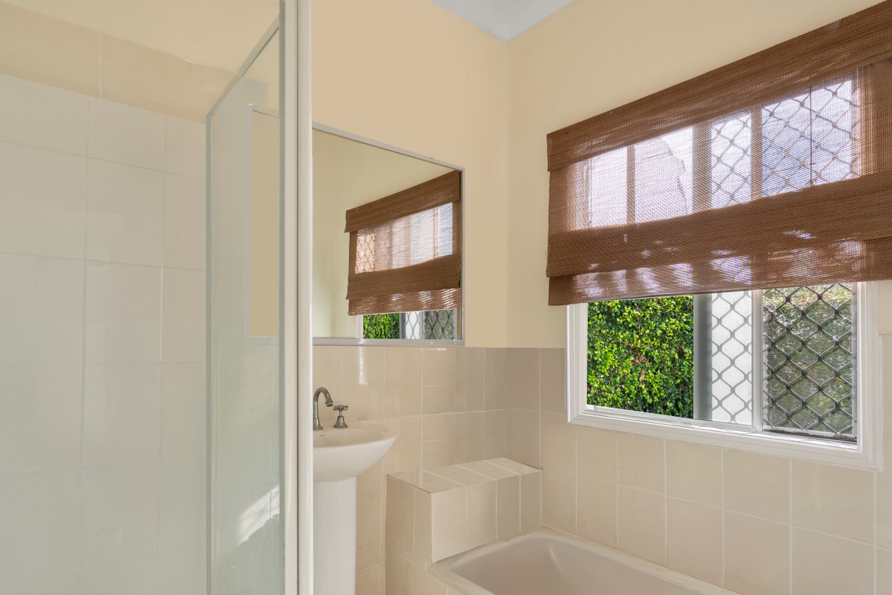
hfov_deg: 83.9
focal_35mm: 20
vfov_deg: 61.5
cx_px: 420
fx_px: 496
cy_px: 353
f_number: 6.3
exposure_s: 1/640
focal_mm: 16
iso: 1600
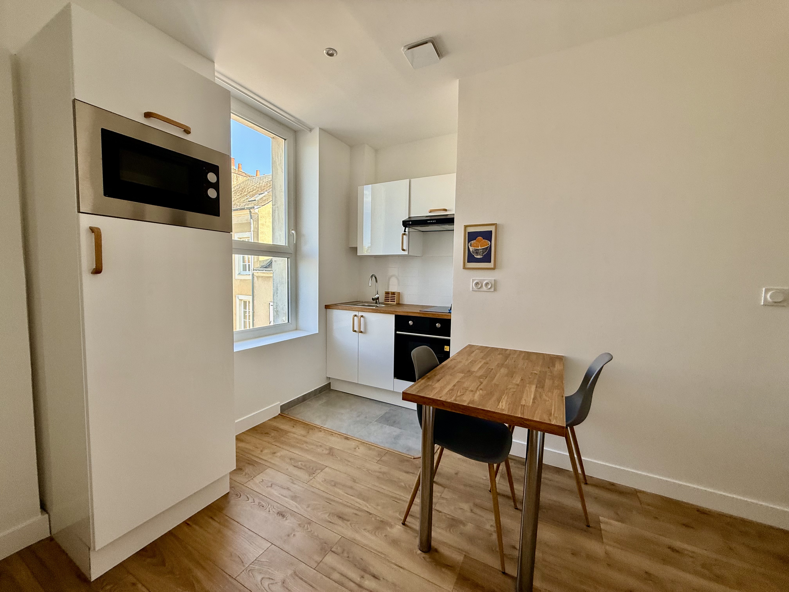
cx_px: 394
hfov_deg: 102.1
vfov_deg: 85.7
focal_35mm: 14
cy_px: 296
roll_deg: -1.1
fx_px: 319
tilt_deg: -3.6
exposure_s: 1/136
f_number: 2.2
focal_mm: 2.22
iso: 64
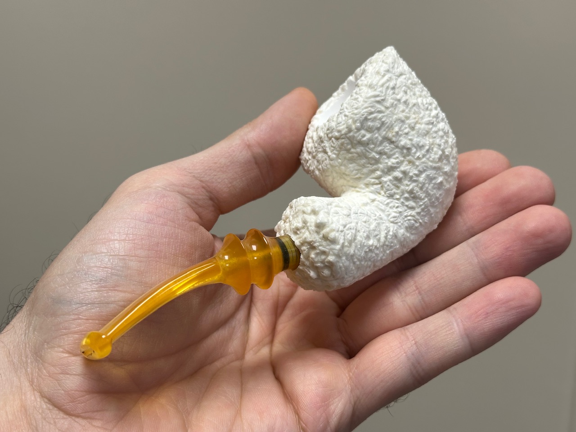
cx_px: 288
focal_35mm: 48
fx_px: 799
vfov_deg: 30.3
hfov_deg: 39.7
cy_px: 216
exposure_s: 1/100
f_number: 1.78
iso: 50
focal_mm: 6.86
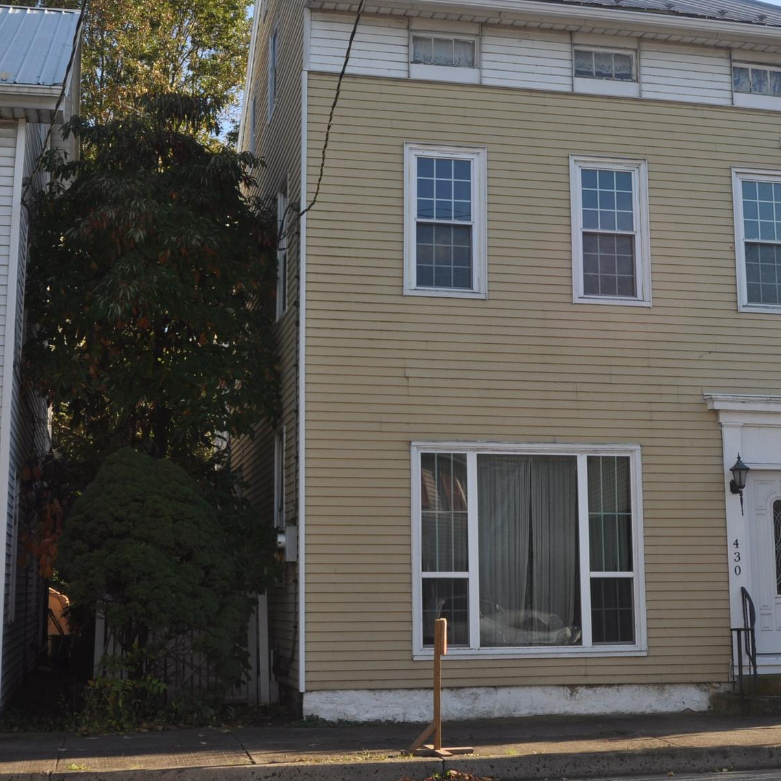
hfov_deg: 31.1
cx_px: 410
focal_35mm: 55
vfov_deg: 31.0
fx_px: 1404
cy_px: 327
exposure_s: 1/200
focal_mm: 24
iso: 200
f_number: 9
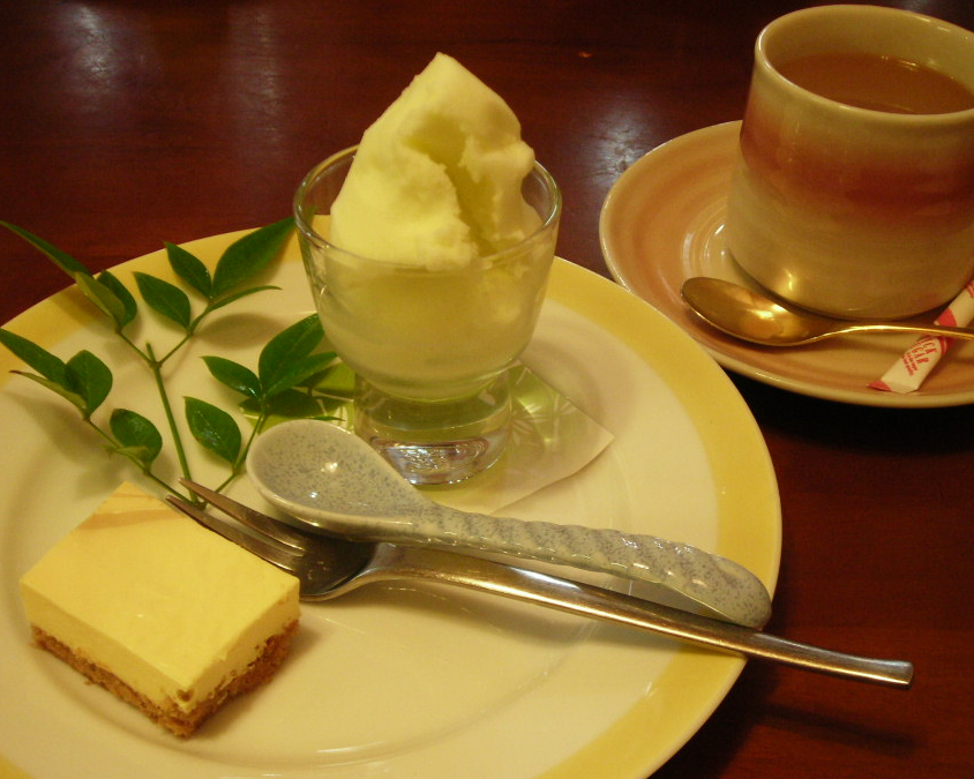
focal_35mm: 45
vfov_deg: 33.4
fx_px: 1297
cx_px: 533
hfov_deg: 41.1
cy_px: 425
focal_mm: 6.3
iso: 200
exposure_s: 1/17.4
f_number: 3.2
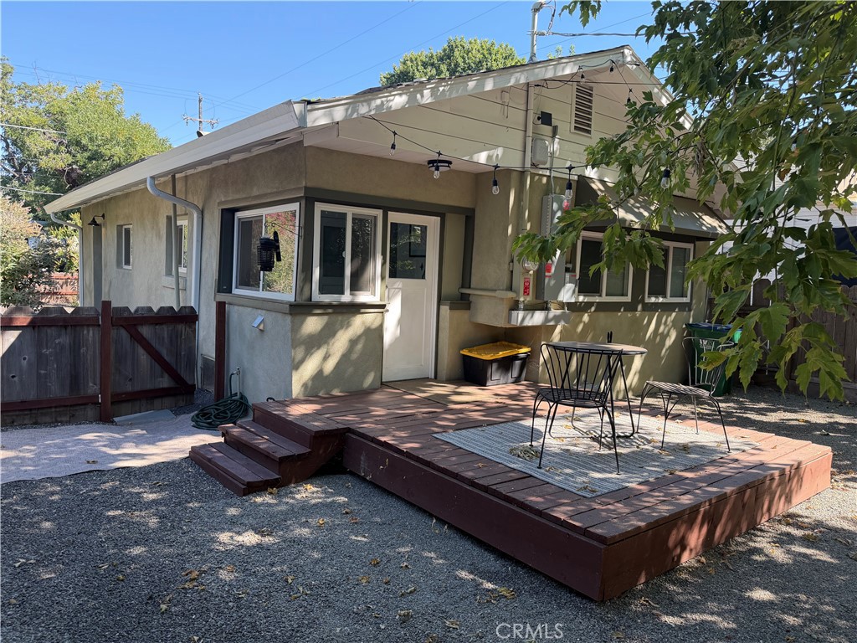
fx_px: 594
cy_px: 322
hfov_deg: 71.6
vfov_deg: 56.8
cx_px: 428
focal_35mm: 24
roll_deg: -2.4
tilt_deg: -4.9
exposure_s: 1/665
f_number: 1.78
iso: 100
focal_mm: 6.76
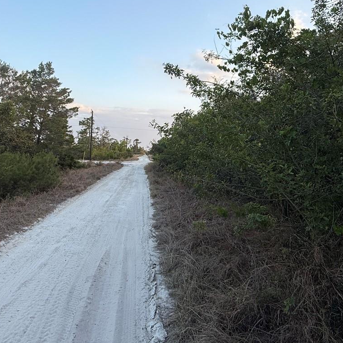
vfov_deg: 59.8
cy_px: 120
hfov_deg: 60.9
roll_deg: -1.6
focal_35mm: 26
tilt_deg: +5.5
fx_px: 291
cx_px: 167
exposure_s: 1/286
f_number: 2.2
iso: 50
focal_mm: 2.22
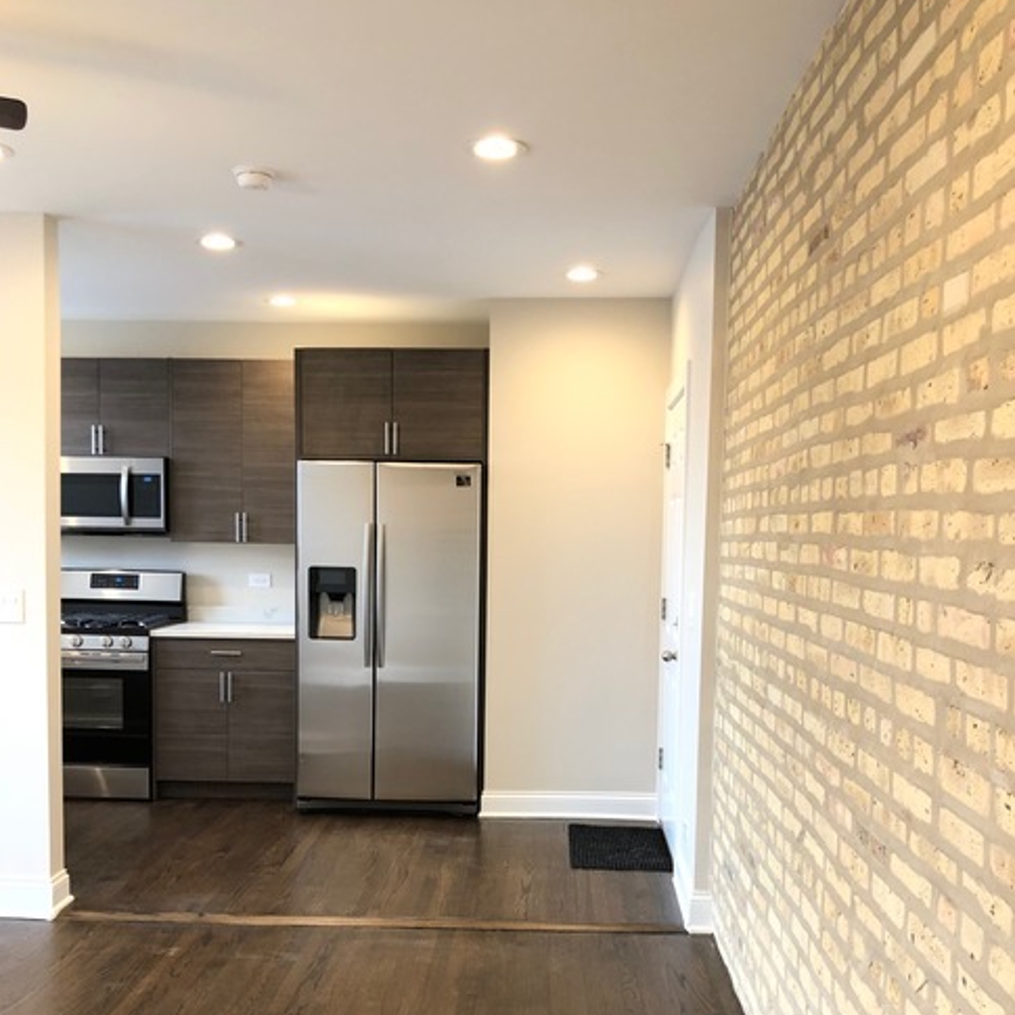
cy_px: 637
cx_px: 500
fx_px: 1128
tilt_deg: -1.9
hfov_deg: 48.4
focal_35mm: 34
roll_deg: -1.3
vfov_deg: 48.0
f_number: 1.8
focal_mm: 4
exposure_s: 1/24
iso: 32
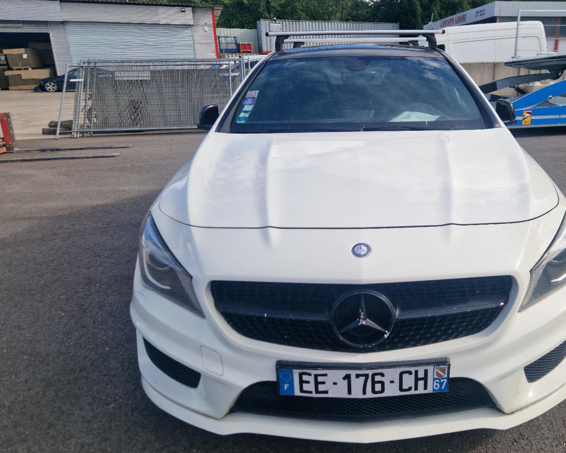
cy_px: 228
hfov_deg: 59.5
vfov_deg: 50.0
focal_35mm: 29
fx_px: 486
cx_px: 361
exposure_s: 1/1250
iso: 50
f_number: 1.8
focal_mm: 5.4
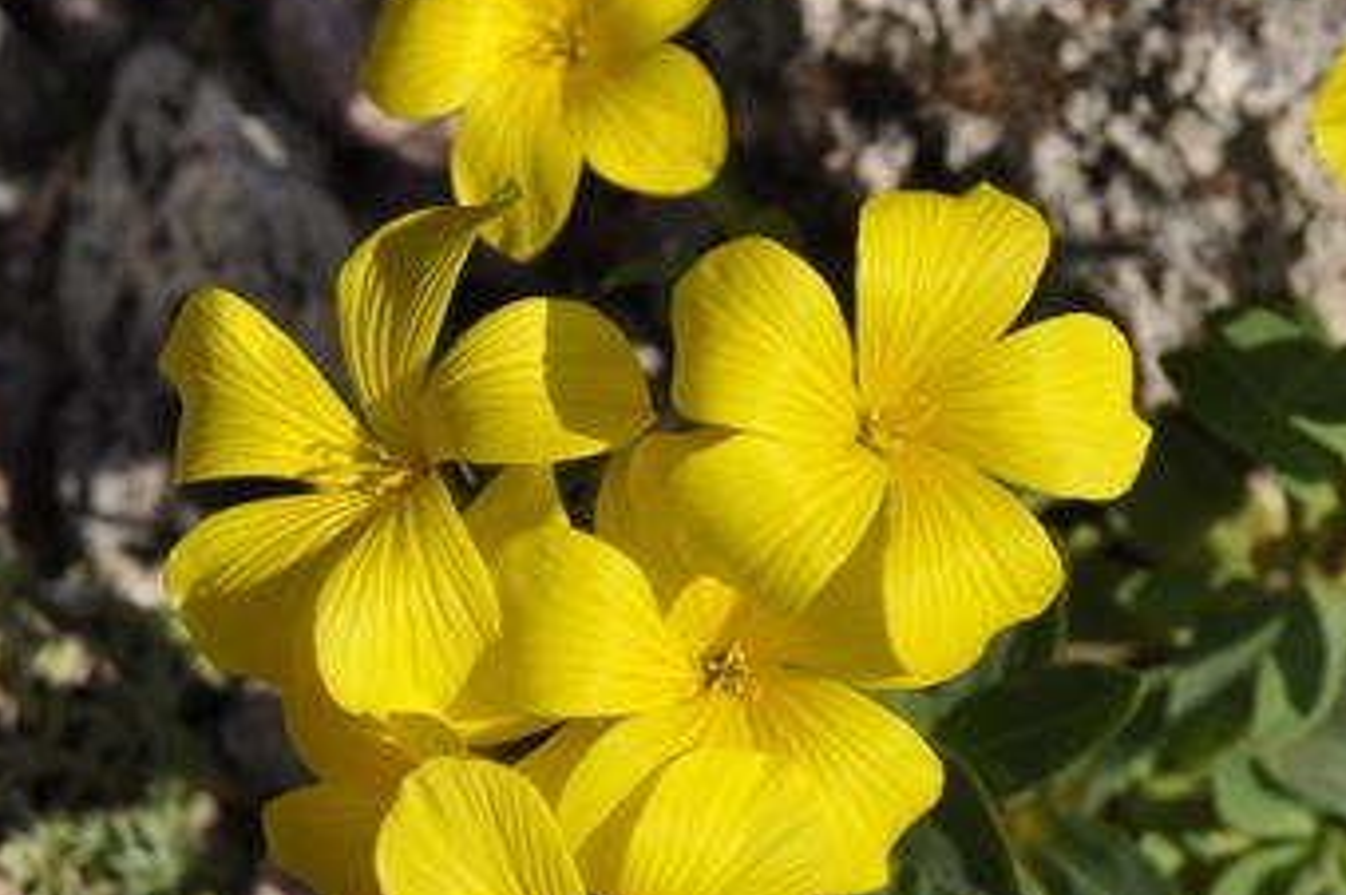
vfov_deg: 5.6
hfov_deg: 8.3
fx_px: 9226
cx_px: 1105
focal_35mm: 247
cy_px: 422
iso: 200
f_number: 8
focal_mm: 70
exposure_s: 1/500
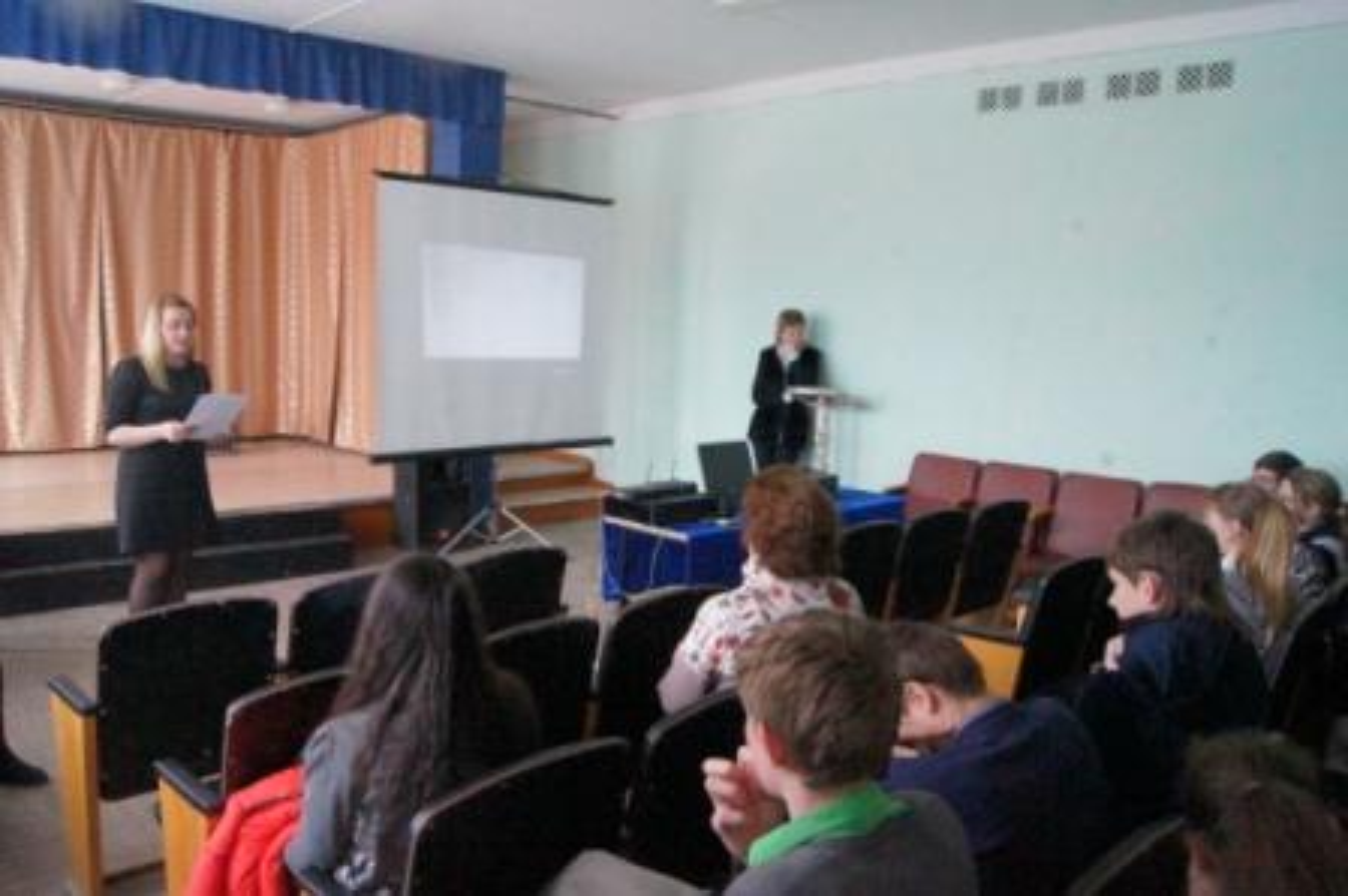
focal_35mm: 27
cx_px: 674
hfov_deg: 67.4
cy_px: 448
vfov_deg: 47.9
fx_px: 1010
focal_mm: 18
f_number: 14
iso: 6400
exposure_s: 1/60
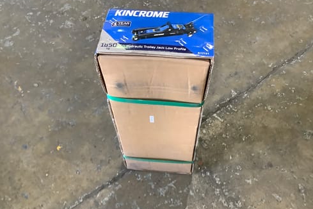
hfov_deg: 57.2
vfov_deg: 40.0
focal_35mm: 33
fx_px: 287
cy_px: 111
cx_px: 159
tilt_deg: -59.2
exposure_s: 1/50
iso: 250
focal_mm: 3.3
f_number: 2.4
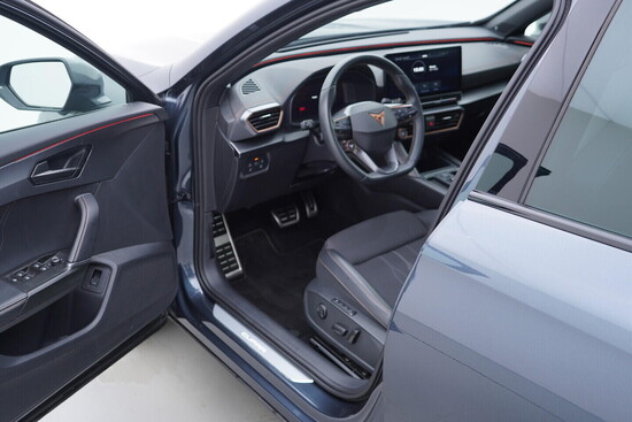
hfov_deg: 53.1
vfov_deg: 36.9
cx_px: 316
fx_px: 632
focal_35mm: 36
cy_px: 211
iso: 125
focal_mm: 24
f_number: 2.8
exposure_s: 1/40
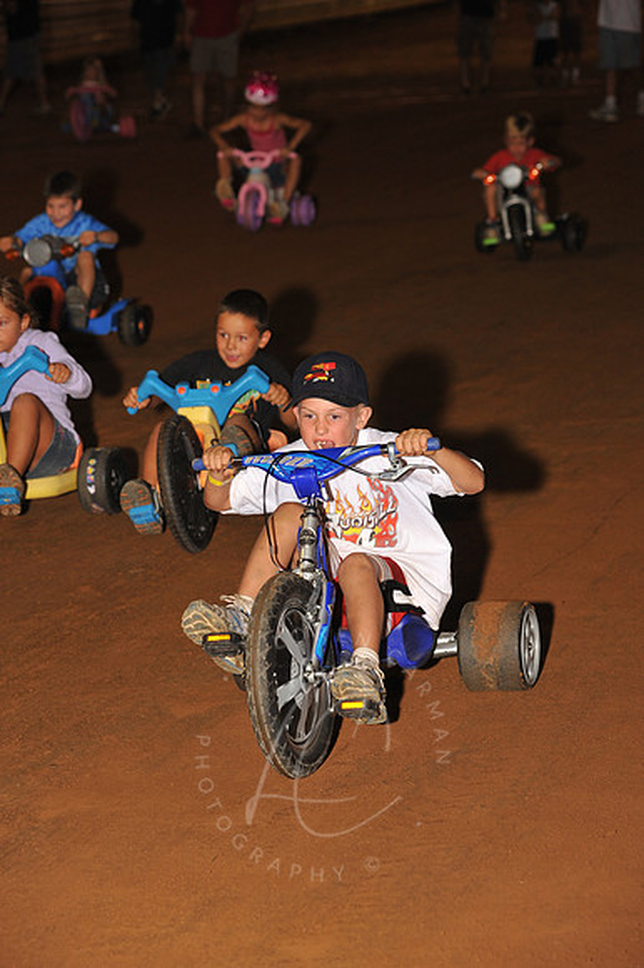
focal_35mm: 120
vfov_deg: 17.1
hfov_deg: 11.4
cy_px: 484
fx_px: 3224
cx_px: 322
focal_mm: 120
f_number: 6.3
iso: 800
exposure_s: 1/250
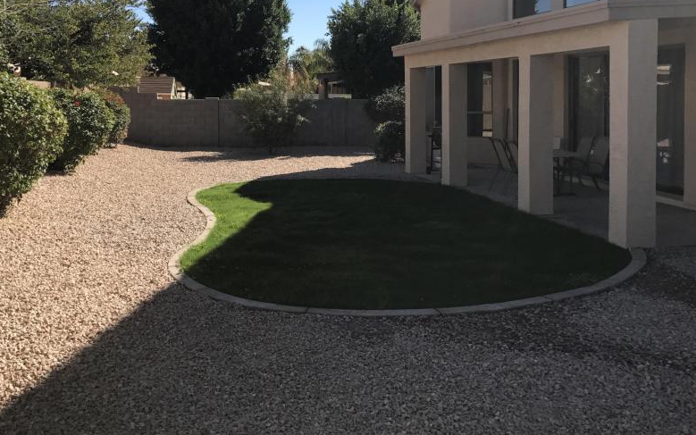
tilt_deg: -0.2
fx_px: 740
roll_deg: +0.7
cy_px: 122
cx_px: 304
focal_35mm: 39
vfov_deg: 32.3
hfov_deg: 50.3
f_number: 1.8
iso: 20
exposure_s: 1/1996
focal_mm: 3.99
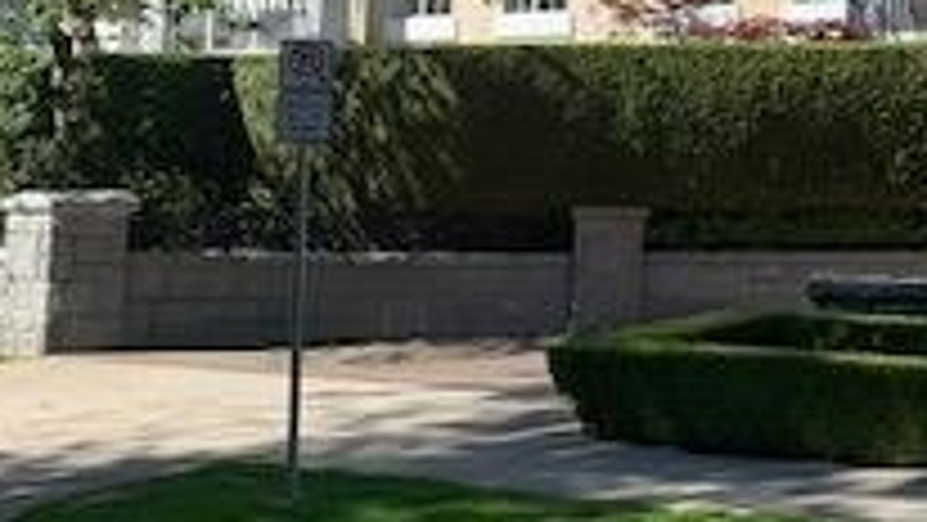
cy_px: -22
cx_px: 1120
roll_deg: +0.0
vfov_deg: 13.5
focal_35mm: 88
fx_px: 2164
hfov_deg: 22.3
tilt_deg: +4.7
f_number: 1.8
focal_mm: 4.25
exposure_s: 1/1880
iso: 25
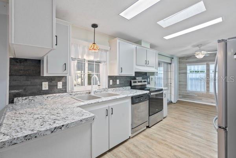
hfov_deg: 96.7
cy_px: 79
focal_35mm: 16
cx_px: 118
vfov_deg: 73.8
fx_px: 105
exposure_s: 1
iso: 400
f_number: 8
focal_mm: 16
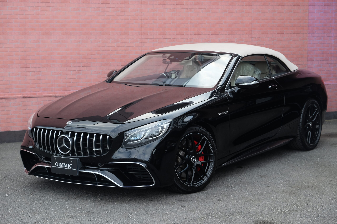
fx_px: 777
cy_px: 112
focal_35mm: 83
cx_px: 168
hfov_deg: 24.5
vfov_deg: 16.5
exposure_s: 1/300
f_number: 5.6
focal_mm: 55
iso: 400
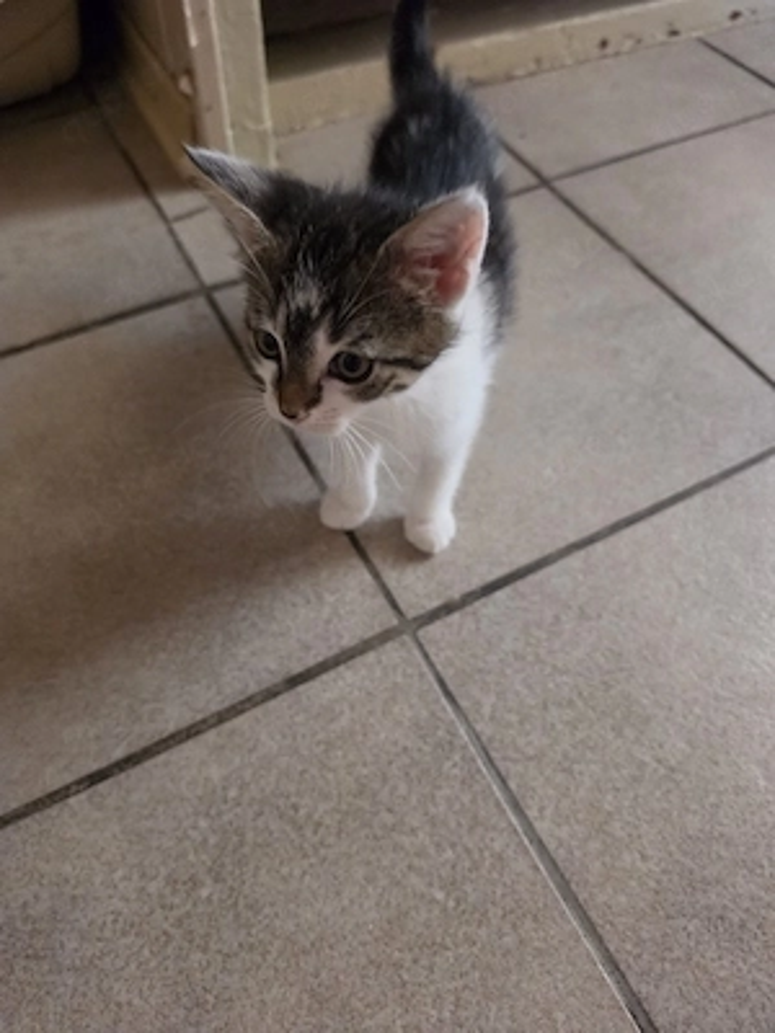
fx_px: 687
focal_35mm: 23
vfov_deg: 73.9
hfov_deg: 58.9
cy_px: 516
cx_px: 388
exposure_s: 1/101
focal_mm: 6.5
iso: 800
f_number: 1.4
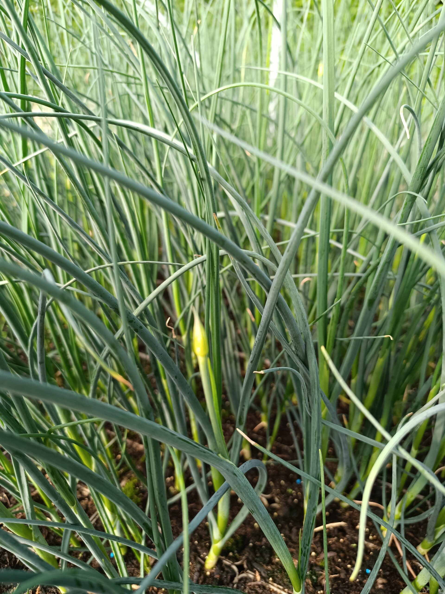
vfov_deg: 71.6
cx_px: 222
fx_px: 411
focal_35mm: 24
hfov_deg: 56.8
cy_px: 297
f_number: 1.65
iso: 136
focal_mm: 6.14
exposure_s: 1/100
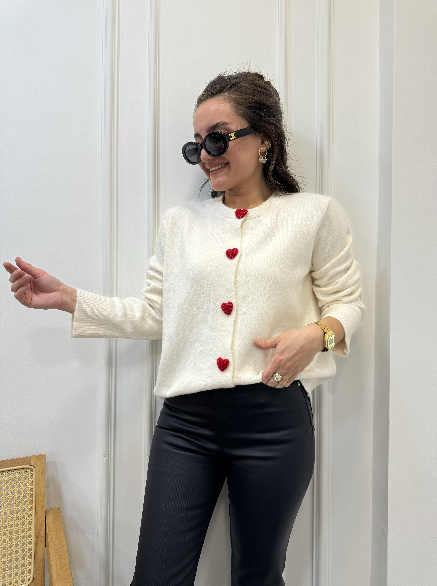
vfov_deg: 71.7
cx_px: 218
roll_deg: -1.3
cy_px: 293
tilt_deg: +1.2
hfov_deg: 56.6
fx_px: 406
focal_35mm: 24
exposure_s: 1/237
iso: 64
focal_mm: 6.76
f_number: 1.78
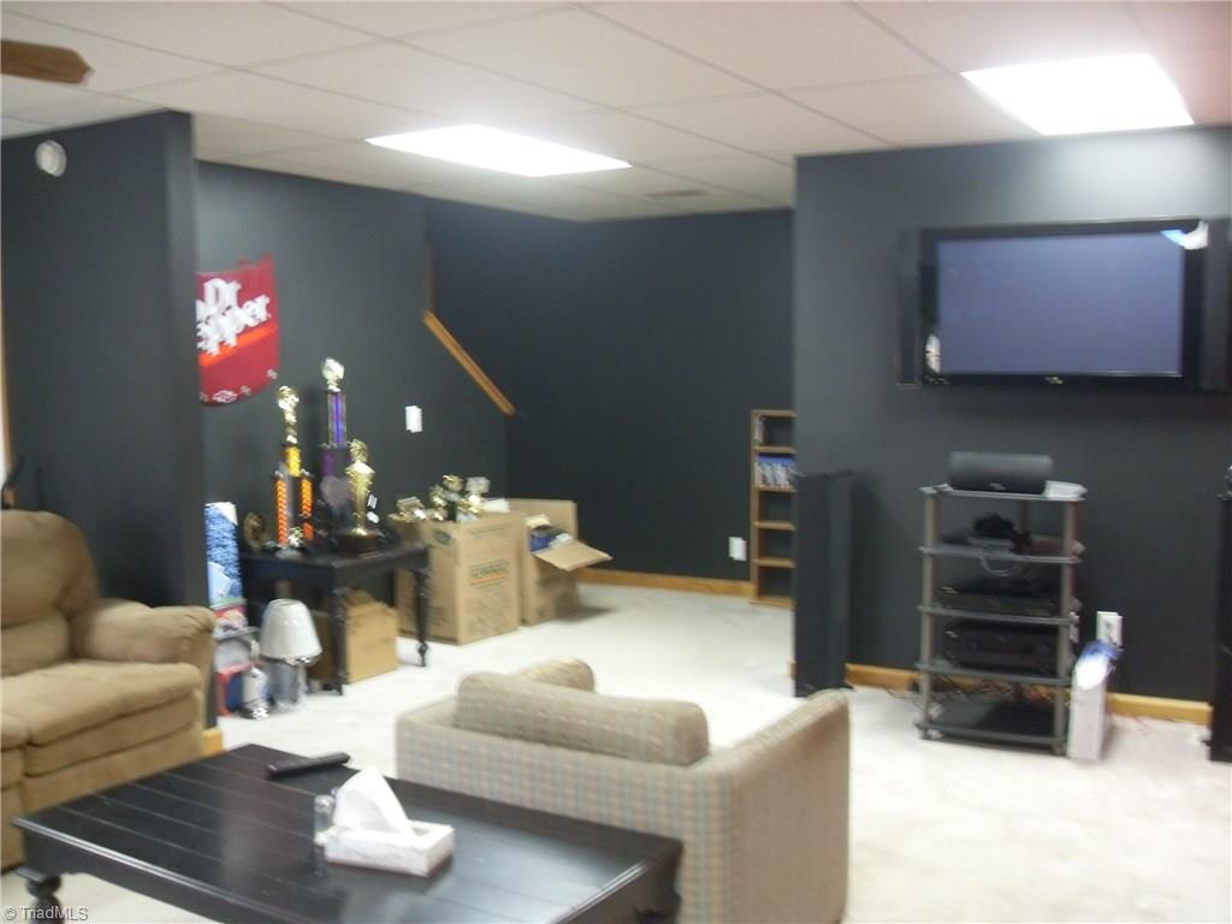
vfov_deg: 41.8
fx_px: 1210
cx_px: 616
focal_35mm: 34
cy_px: 462
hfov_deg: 54.0
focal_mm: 6.3
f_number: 2.8
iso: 200
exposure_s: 1/8
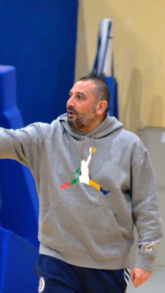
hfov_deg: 4.7
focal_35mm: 259
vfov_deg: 8.3
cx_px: 59
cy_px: 213
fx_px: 2013
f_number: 4
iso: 3200
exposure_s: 1/250
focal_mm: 90
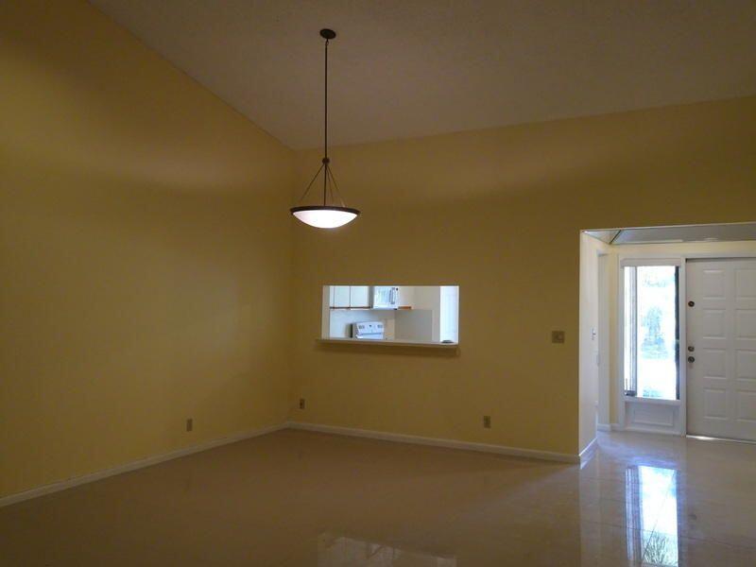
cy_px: 284
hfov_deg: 61.7
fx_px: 633
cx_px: 378
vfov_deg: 48.2
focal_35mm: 29
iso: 320
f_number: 3.5
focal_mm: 4.92
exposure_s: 1/30
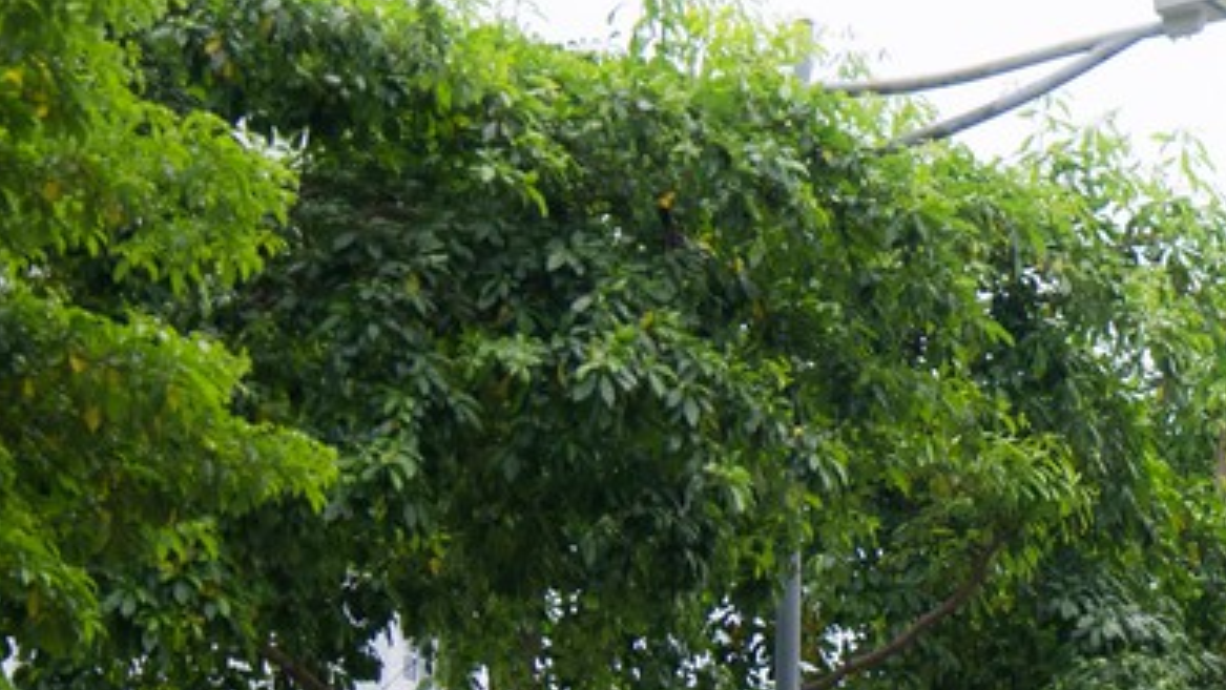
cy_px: 1463
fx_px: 12258
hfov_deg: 5.6
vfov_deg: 3.2
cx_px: 2594
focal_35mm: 377
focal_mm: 70
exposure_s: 1/640
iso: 125
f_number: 2.8
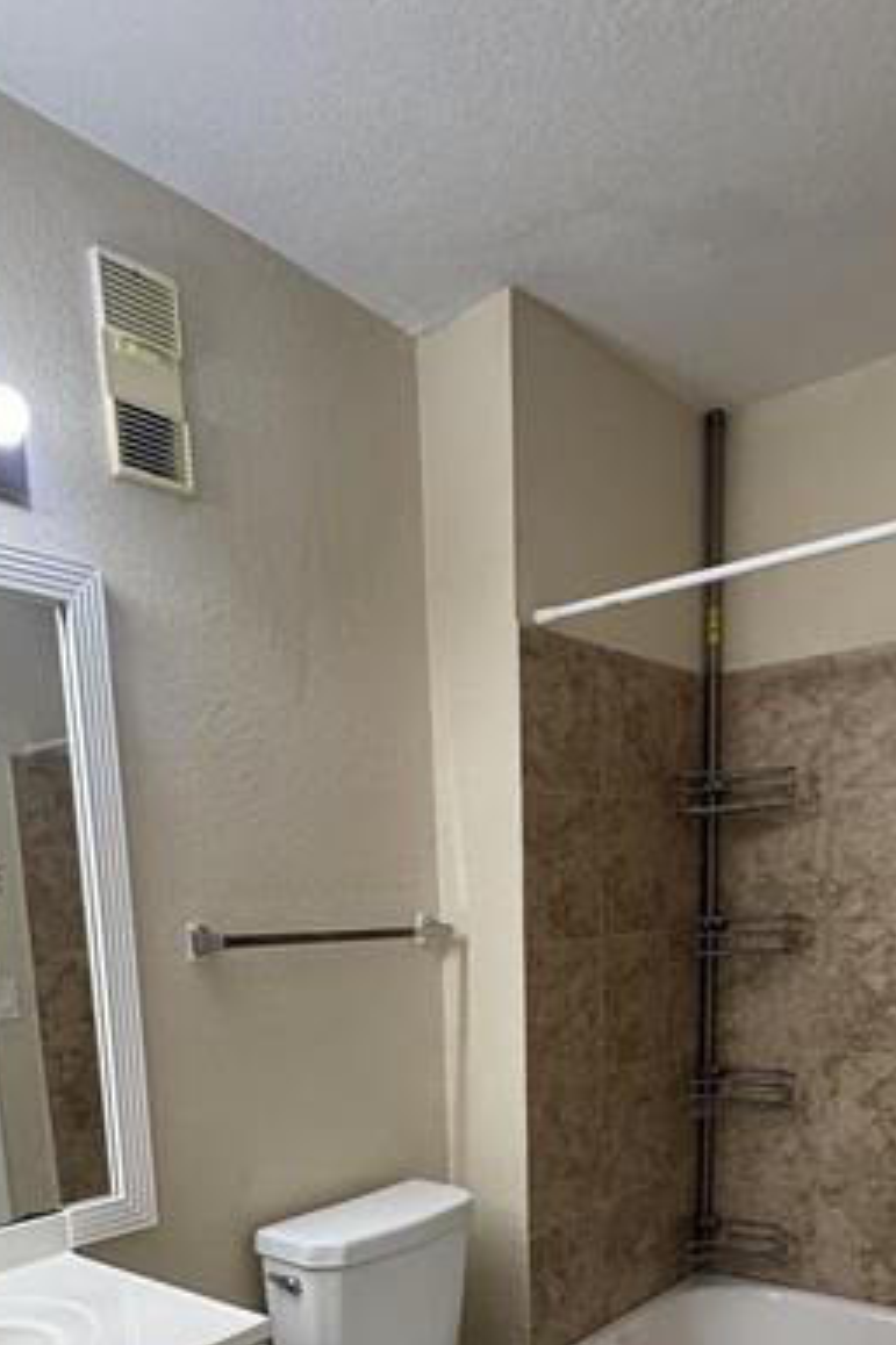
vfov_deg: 58.2
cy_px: 1101
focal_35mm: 29
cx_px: 397
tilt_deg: -9.9
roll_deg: +3.1
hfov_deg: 44.9
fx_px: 1084
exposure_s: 1/120
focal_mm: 2.22
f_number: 2.2
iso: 100
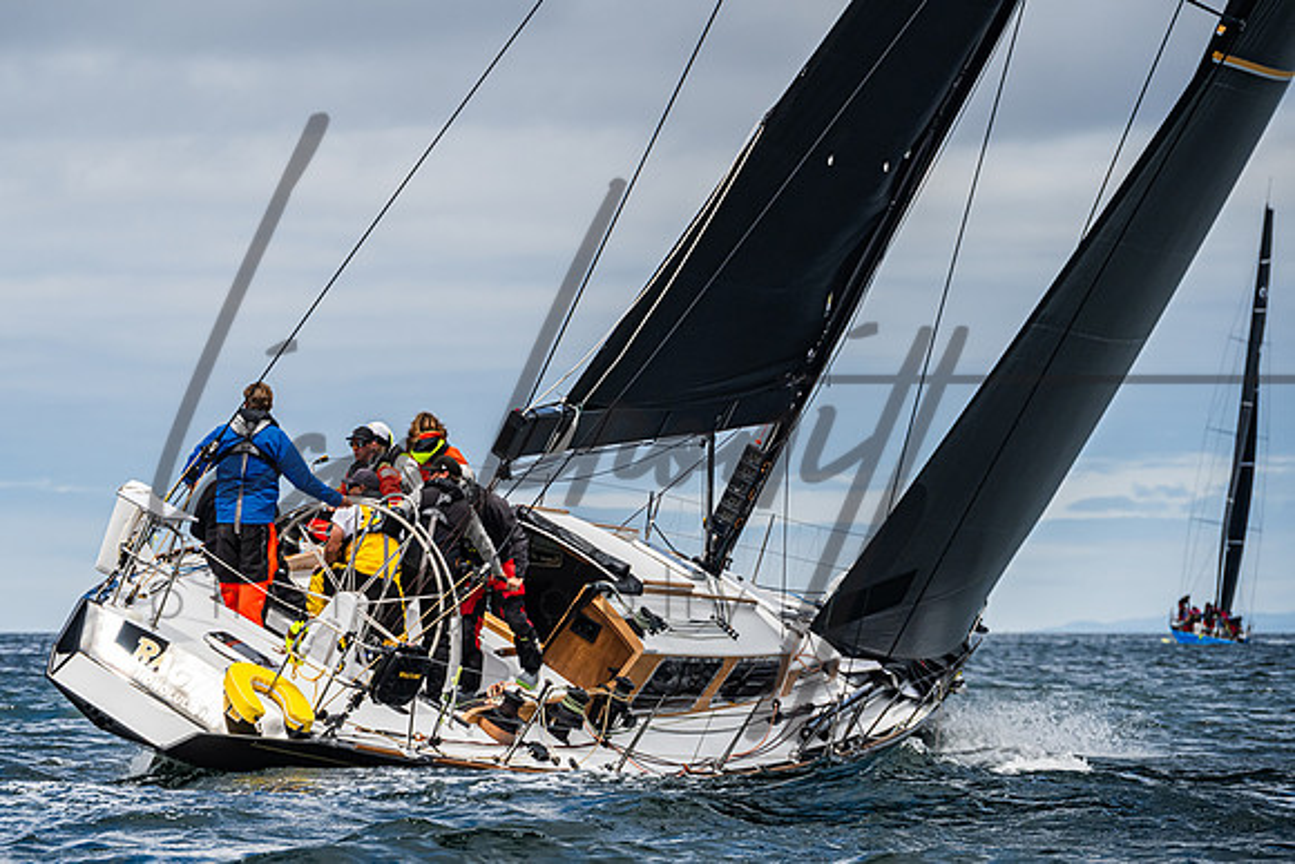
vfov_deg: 6.1
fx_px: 8166
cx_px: 527
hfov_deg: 9.1
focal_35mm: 227
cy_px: 445
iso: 500
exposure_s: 1/2500
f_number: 8
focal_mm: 190
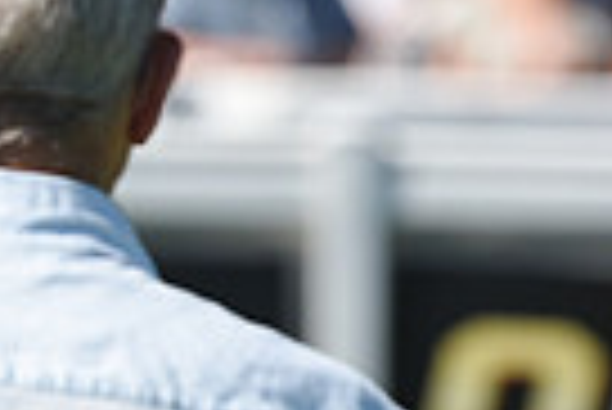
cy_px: 169
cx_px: -688
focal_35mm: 853
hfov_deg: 2.4
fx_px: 14516
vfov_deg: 1.6
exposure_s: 1/4000
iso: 400
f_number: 5
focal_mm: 200
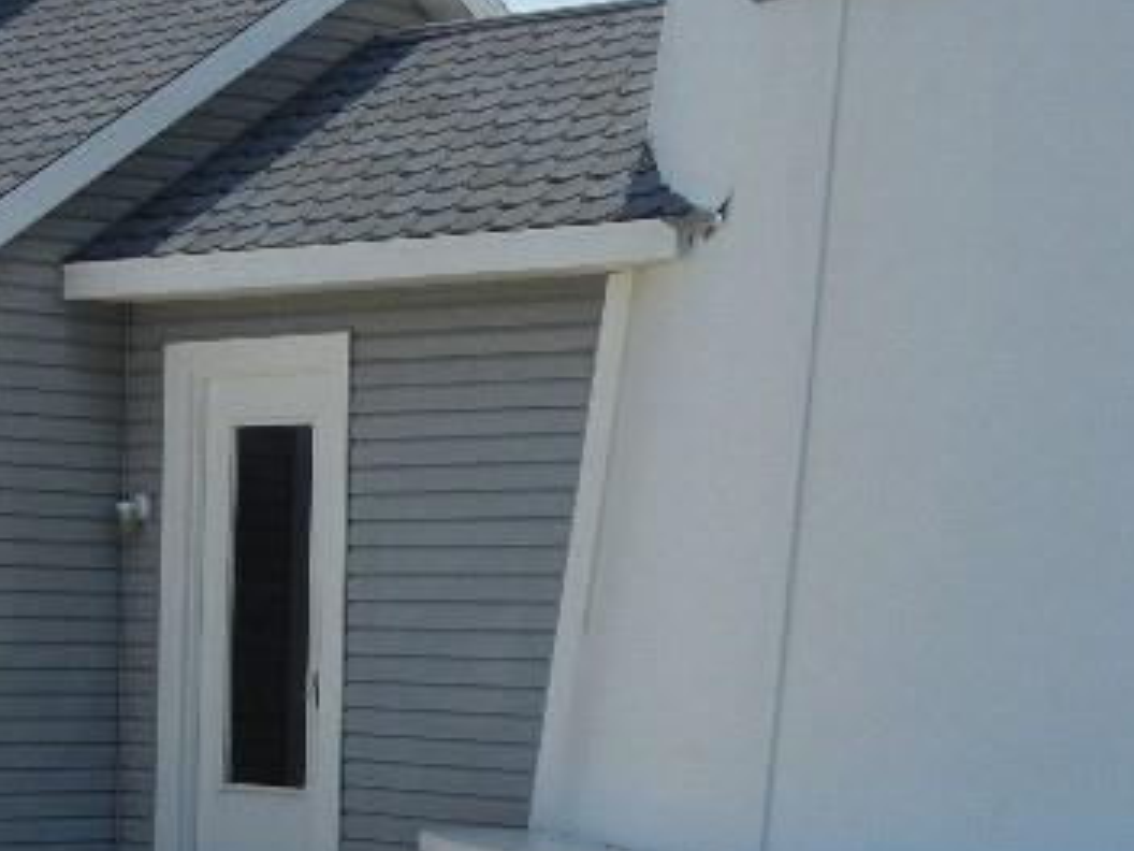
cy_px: 583
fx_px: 3243
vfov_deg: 14.9
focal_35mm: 99
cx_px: 503
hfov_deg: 19.8
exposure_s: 1/541
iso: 160
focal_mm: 6.2
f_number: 7.2
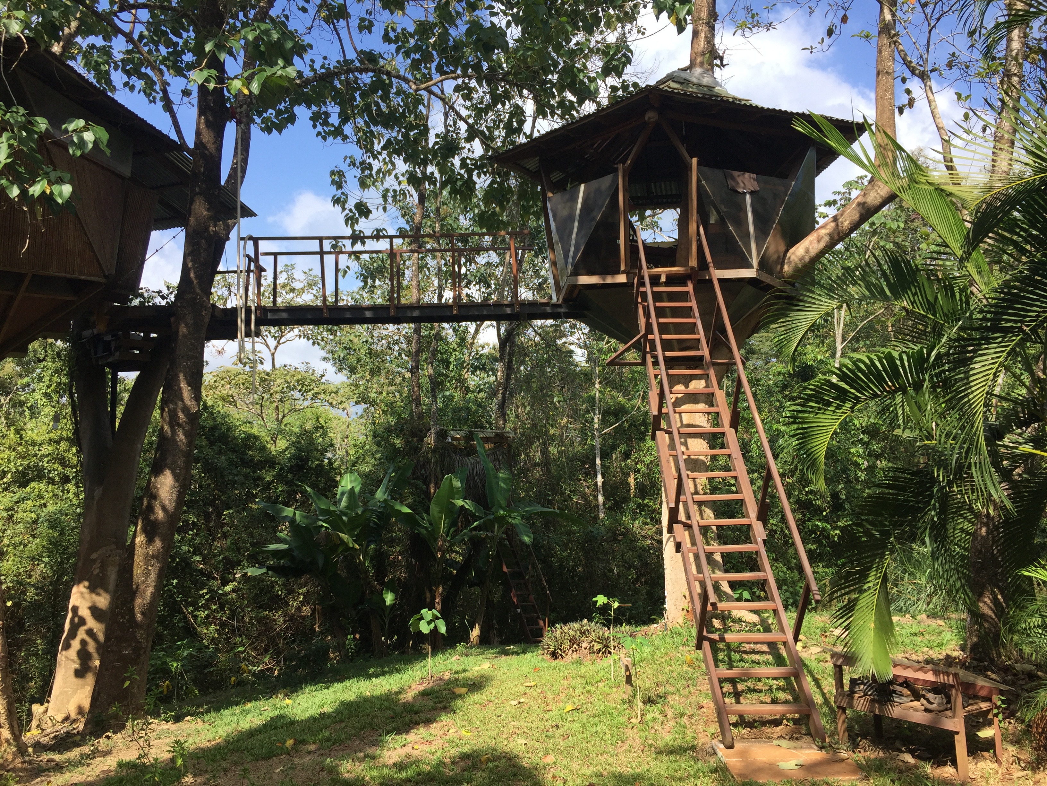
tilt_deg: +4.4
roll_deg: +0.3
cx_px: 524
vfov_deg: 48.2
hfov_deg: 61.7
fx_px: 877
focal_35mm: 29
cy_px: 393
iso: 32
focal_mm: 4.15
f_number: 2.2
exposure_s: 1/1041
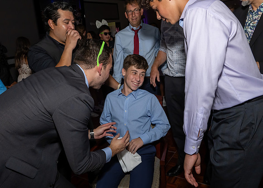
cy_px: 98
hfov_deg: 65.4
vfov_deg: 49.2
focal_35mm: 27
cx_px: 132
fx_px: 205
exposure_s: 1/250
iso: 1000
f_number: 8
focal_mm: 17
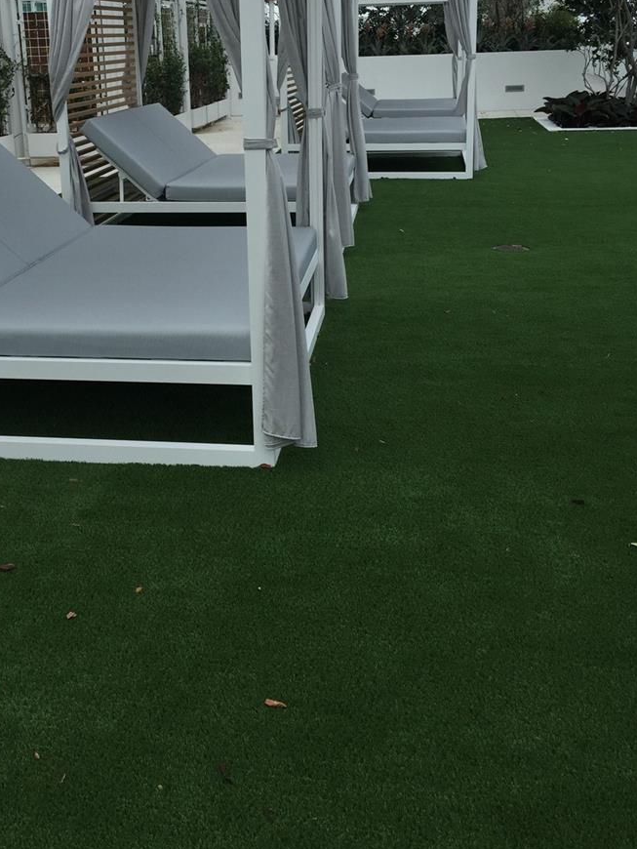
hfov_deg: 35.8
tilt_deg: -12.5
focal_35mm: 40
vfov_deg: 46.1
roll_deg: +1.1
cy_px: 284
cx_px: 243
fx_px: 981
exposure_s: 1/1412
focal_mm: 4.15
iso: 32
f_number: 2.2
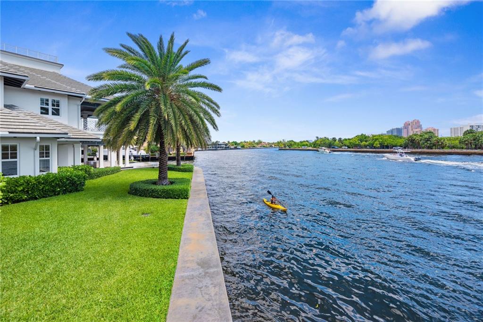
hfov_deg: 104.3
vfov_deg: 81.2
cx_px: 242
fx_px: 188
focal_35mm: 14
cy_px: 161
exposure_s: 1/400
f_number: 7.1
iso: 125
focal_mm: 14
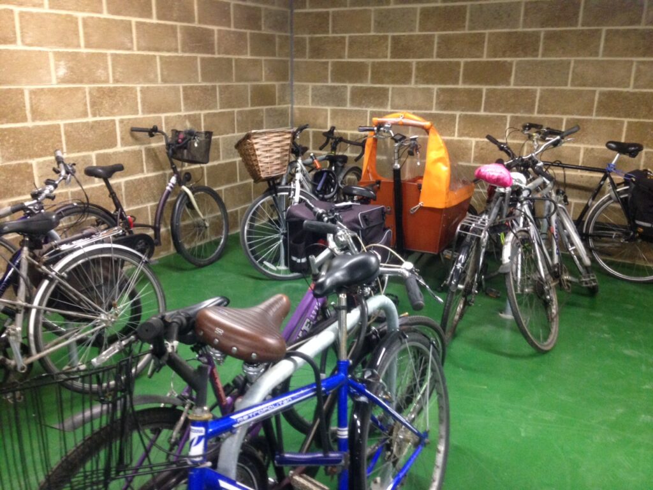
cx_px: 326
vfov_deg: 42.9
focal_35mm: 33
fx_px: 623
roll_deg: +0.3
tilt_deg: -18.5
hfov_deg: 55.4
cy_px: 245
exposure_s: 1/20
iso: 320
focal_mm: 4.12
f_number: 2.4
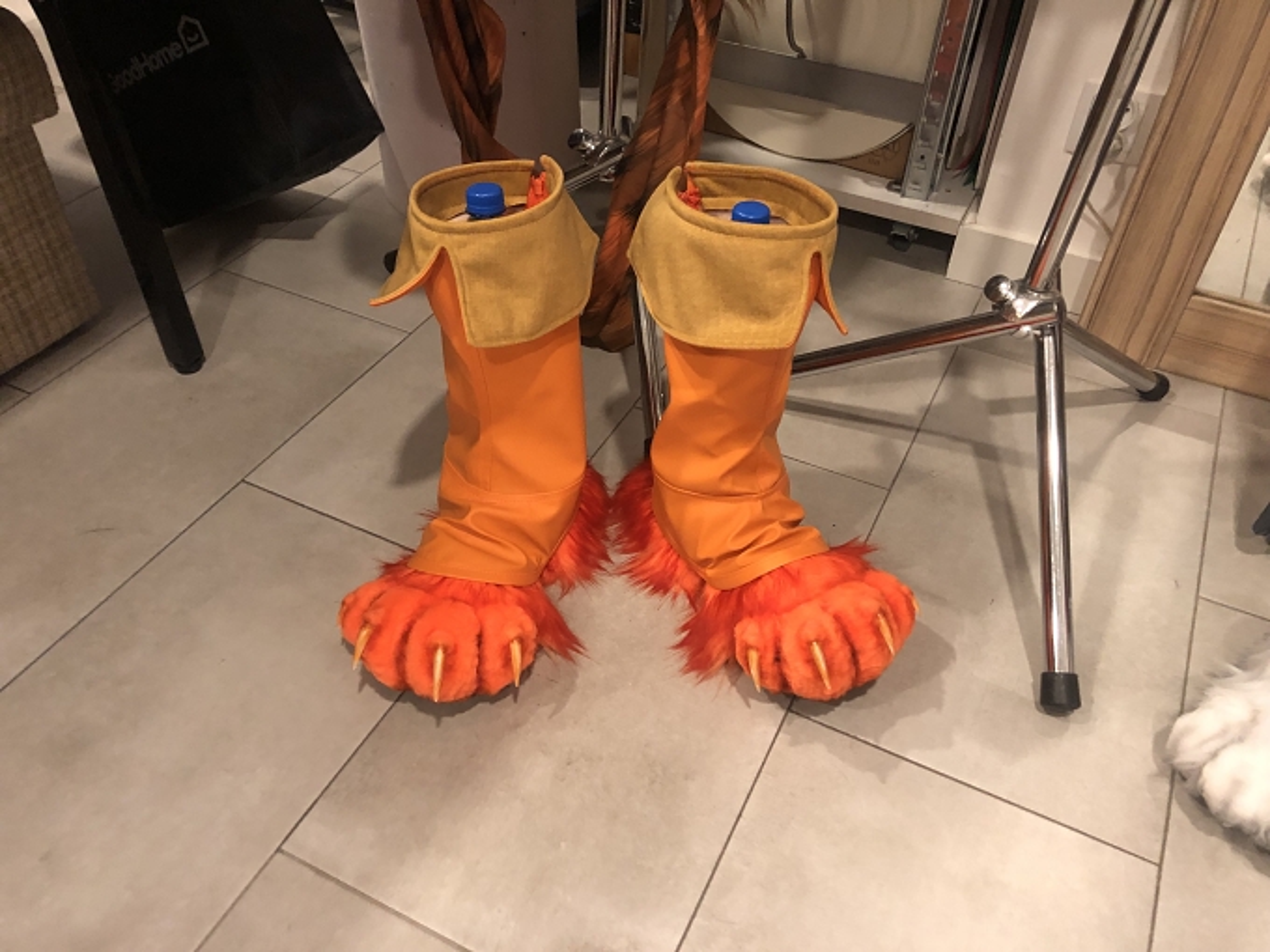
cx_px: 635
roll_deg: -3.5
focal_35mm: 28
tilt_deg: -43.5
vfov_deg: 49.7
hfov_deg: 63.4
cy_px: 476
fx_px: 1027
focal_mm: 3.99
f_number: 1.8
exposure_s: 1/8
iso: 80
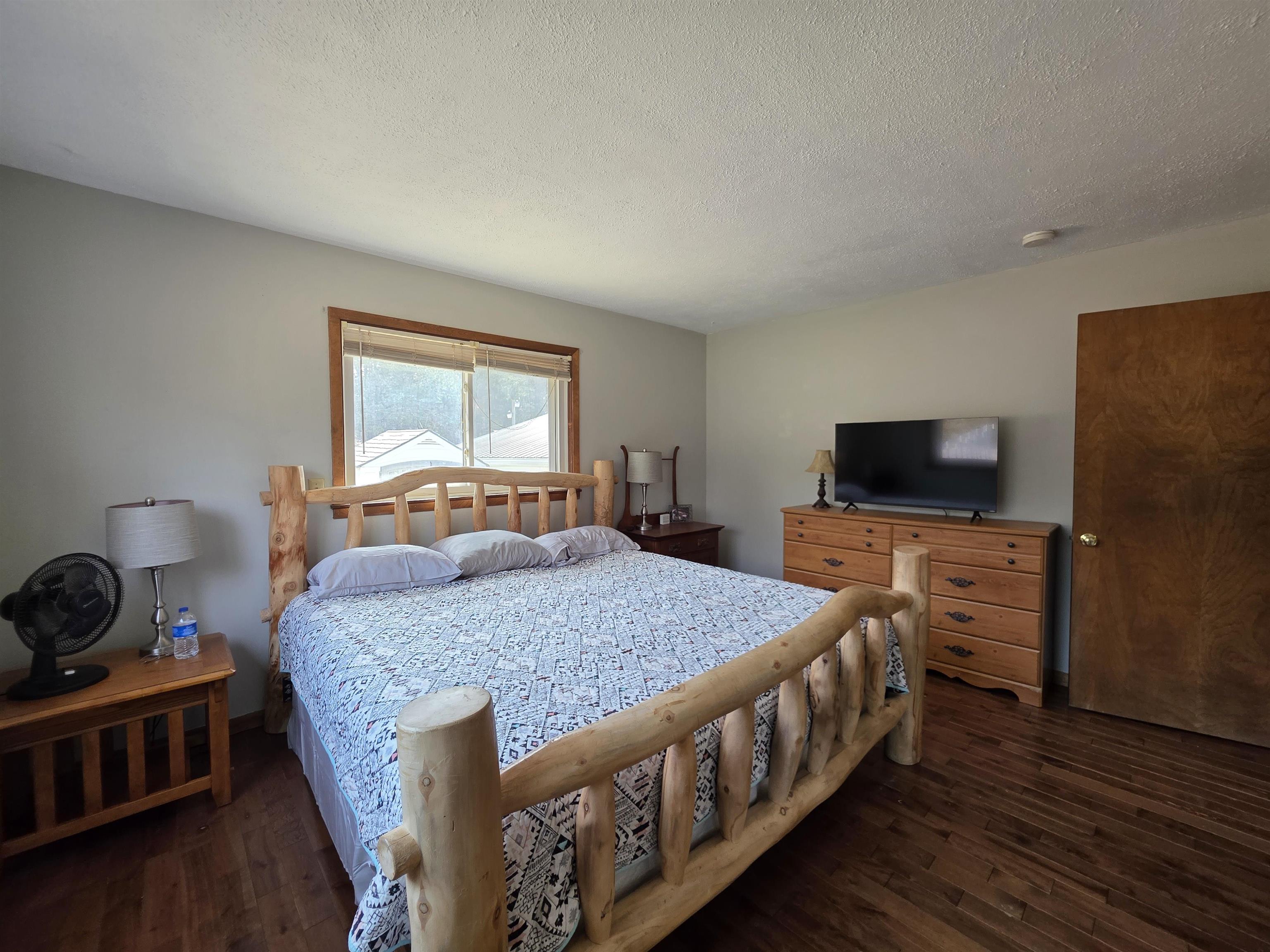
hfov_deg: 106.2
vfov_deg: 89.9
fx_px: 477
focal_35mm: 13
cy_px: 476
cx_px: 635
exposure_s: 1/120
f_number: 1.9
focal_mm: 2.2
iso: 125
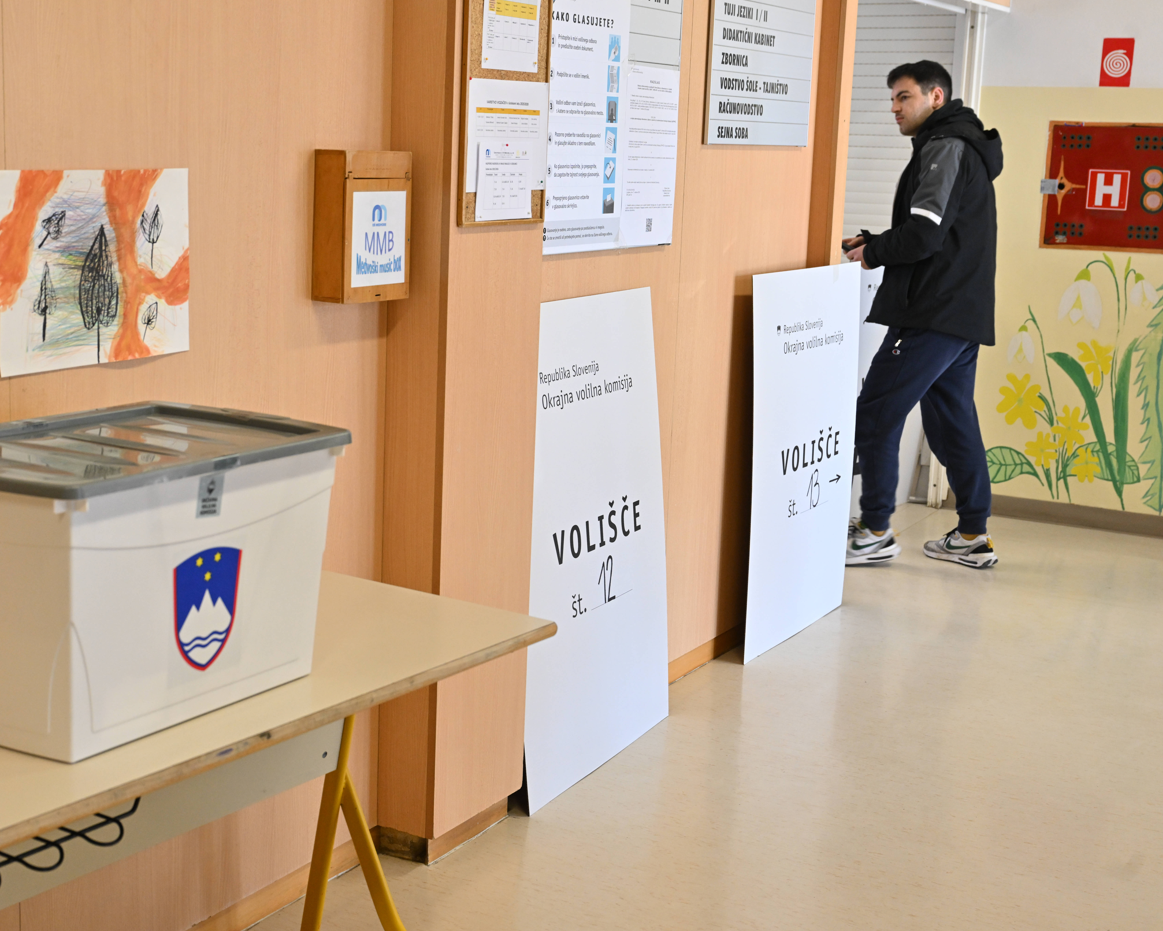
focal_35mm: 49
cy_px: 467
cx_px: 499
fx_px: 1687
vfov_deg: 30.8
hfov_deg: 38.0
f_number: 5
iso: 1600
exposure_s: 1/200
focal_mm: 43
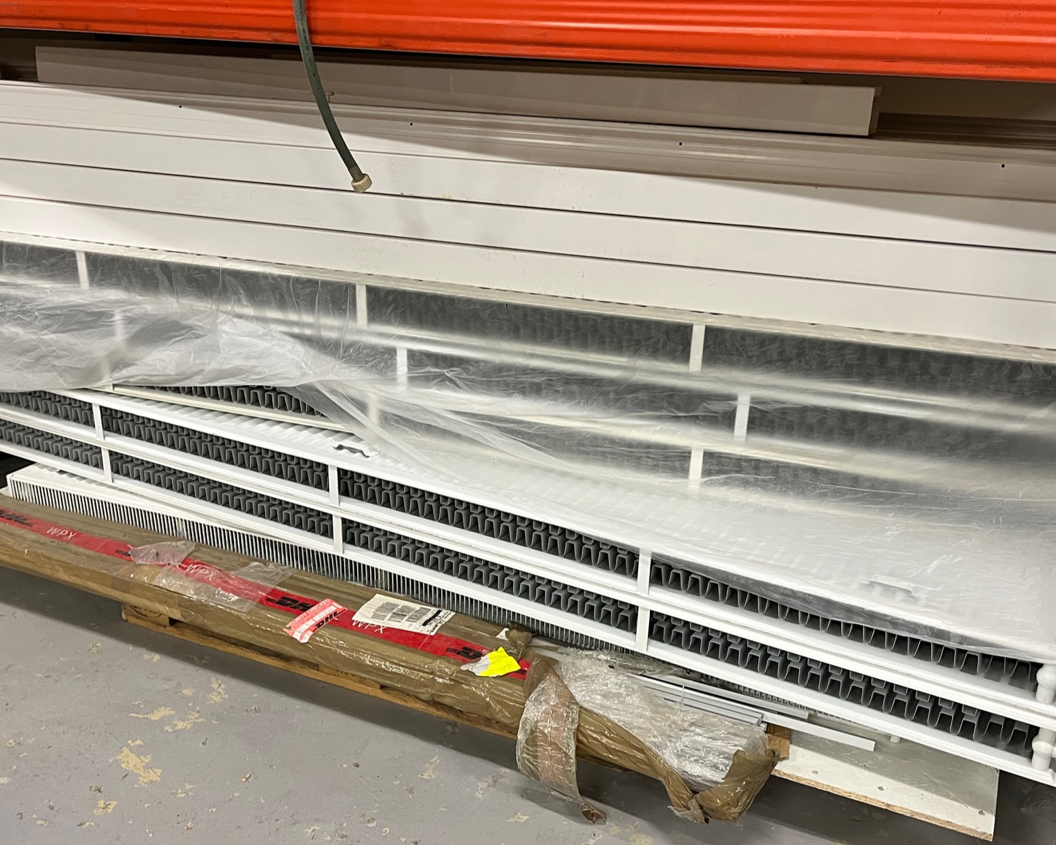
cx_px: 534
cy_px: 490
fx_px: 1063
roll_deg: -1.9
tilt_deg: -24.0
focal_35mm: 34
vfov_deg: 43.2
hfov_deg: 52.8
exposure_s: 1/50
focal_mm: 5.1
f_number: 1.6
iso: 125
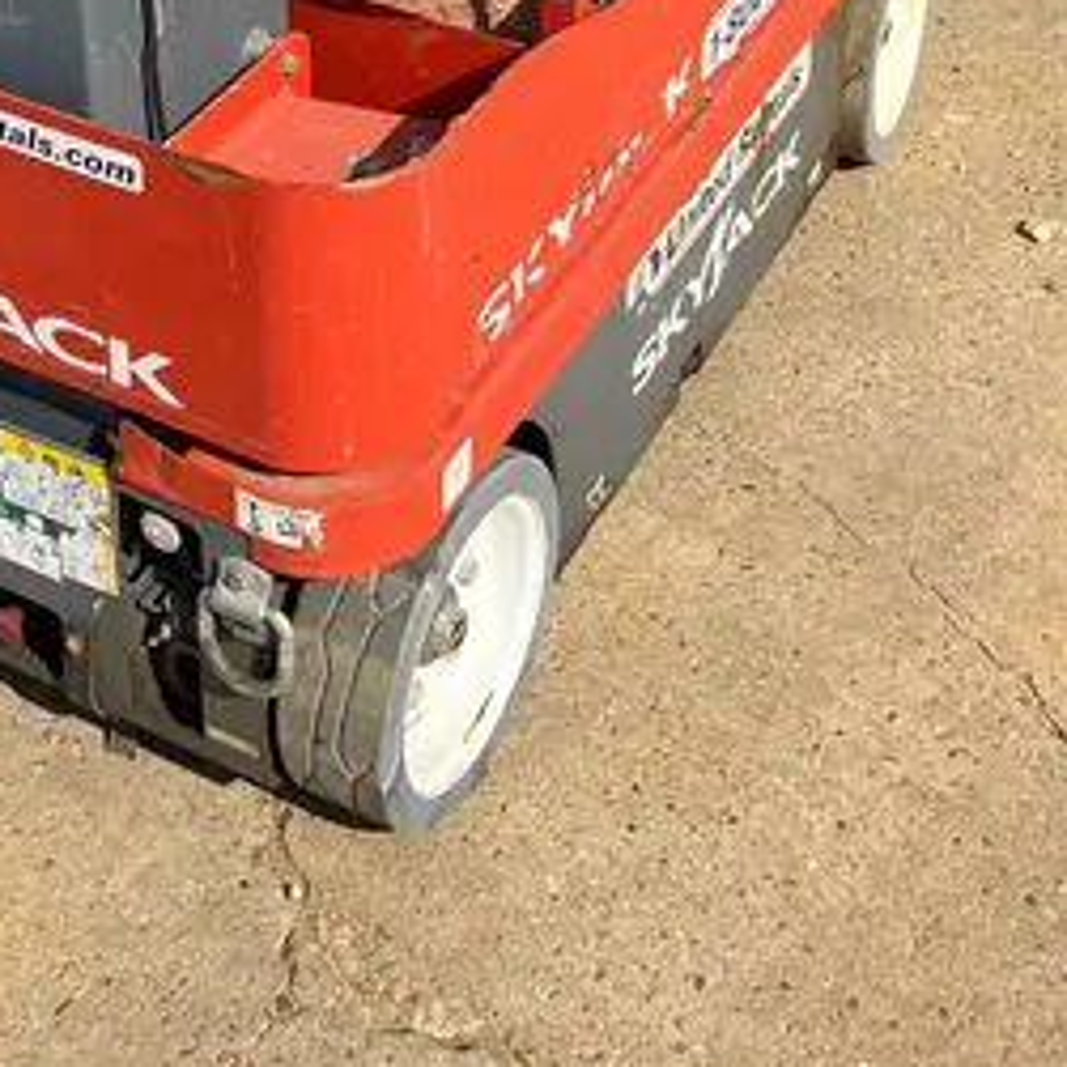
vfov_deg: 22.9
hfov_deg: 25.7
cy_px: -317
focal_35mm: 67
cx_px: 408
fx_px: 2337
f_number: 1.6
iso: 50
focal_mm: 5.1
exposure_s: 1/4149
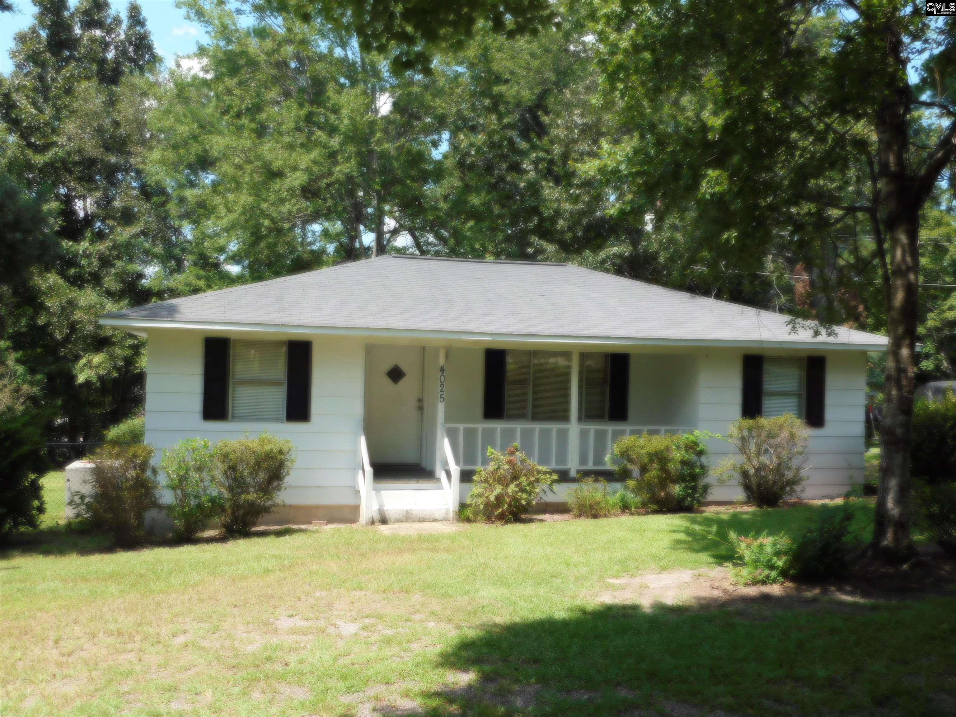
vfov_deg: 39.7
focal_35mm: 36
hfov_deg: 51.4
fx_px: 994
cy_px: 358
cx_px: 478
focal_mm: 6.3
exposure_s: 1/800
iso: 125
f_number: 3.5
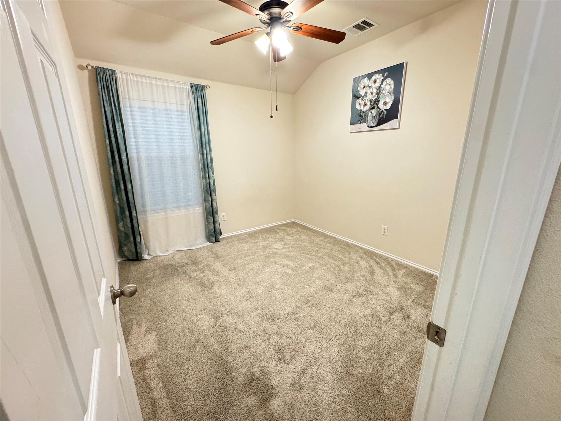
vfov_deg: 85.7
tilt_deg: -14.6
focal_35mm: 14
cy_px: 210
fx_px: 227
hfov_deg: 102.1
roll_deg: +0.3
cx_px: 280
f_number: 2.2
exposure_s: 1/60
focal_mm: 2.22
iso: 640
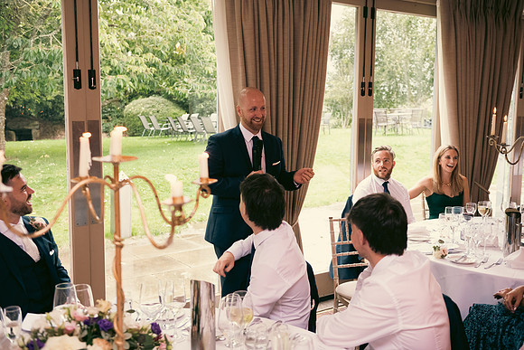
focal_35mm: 38
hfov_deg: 50.7
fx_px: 553
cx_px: 262
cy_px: 175
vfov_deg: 35.1
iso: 1000
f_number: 3.5
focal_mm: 38
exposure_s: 1/160
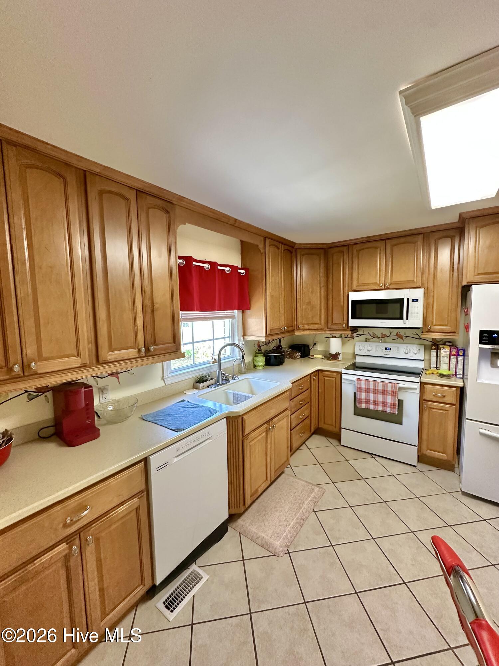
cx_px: 250
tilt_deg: -5.7
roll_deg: +0.9
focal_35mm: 14
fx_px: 269
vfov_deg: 102.1
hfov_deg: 85.7
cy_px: 333
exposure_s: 1/120
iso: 320
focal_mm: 2.22
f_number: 2.2
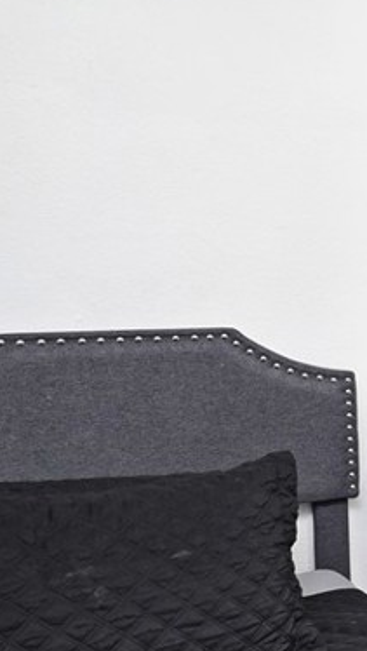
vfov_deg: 47.3
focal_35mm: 43
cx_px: 748
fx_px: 742
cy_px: 318
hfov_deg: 18.1
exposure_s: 1
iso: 250
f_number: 11
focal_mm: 10
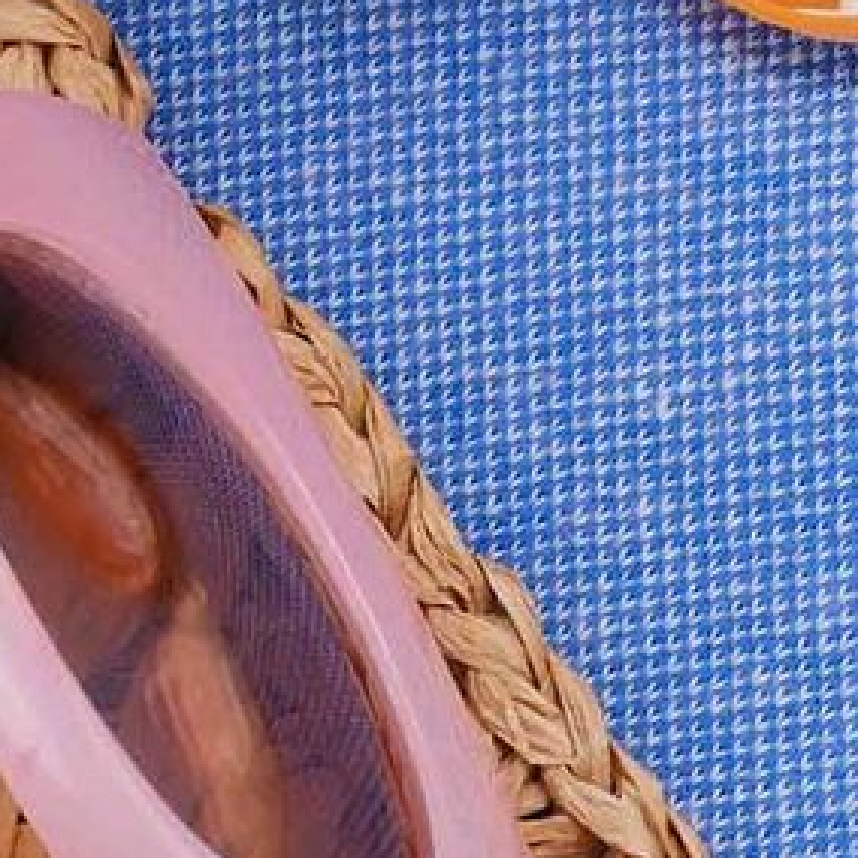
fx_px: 15115
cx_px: 1356
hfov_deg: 3.2
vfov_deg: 3.2
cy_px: -12
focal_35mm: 539
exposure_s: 1/125
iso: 160
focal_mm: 80
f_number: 16
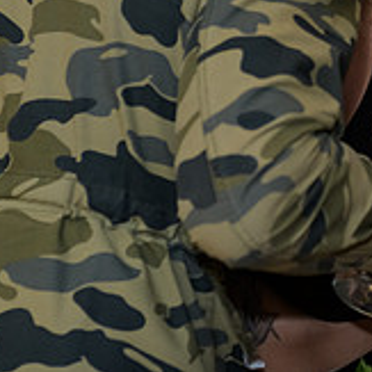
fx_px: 2578
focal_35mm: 212
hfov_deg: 8.2
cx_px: 354
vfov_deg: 8.2
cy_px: -67
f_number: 3.2
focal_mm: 70
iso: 1000
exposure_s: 1/125
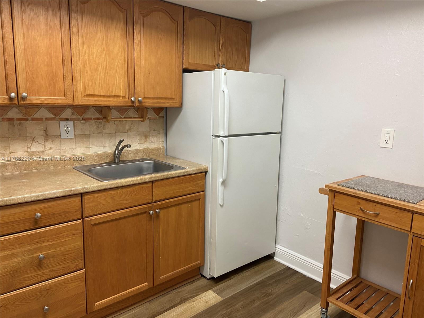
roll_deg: -1.6
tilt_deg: -8.0
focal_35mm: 26
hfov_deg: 67.3
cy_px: 159
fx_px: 318
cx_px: 212
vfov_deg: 53.1
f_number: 1.8
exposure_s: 1/60
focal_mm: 4.25
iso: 125
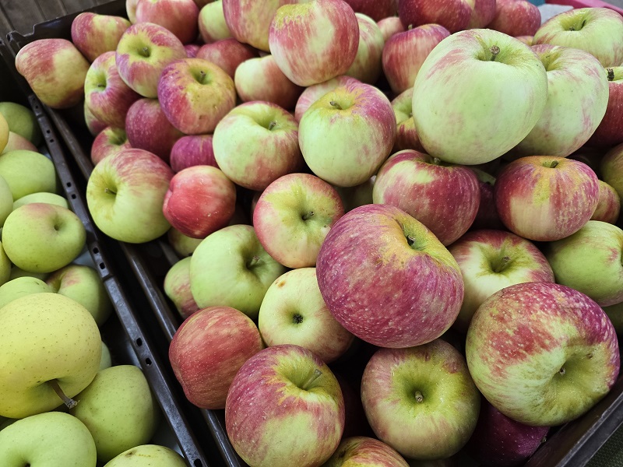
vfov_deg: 58.9
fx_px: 414
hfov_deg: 73.9
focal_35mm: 23
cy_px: 234
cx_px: 312
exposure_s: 1/120
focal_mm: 6.3
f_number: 1.7
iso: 200
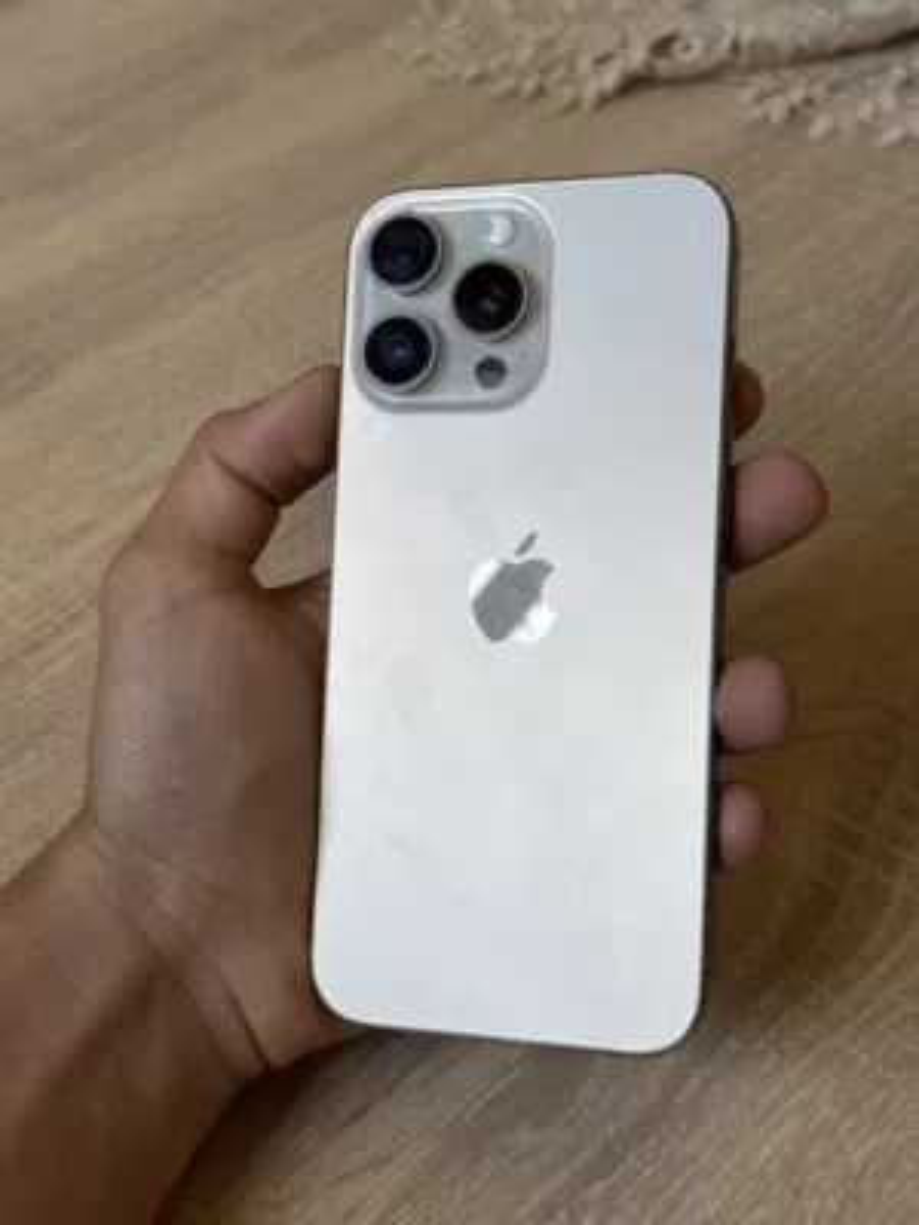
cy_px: 612
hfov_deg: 30.3
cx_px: 460
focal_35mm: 48
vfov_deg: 39.7
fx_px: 1699
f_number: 1.78
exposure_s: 1/121
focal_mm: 6.76
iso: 80
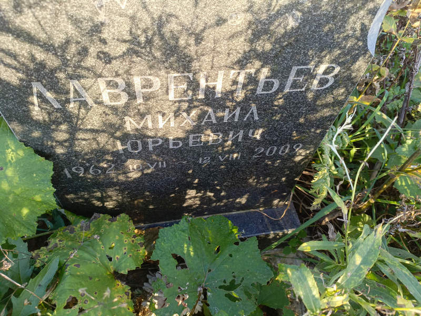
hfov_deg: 69.4
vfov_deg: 54.9
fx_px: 304
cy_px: 158
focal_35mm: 25
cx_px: 210
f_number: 1.69
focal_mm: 4.76
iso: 191
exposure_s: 1/120
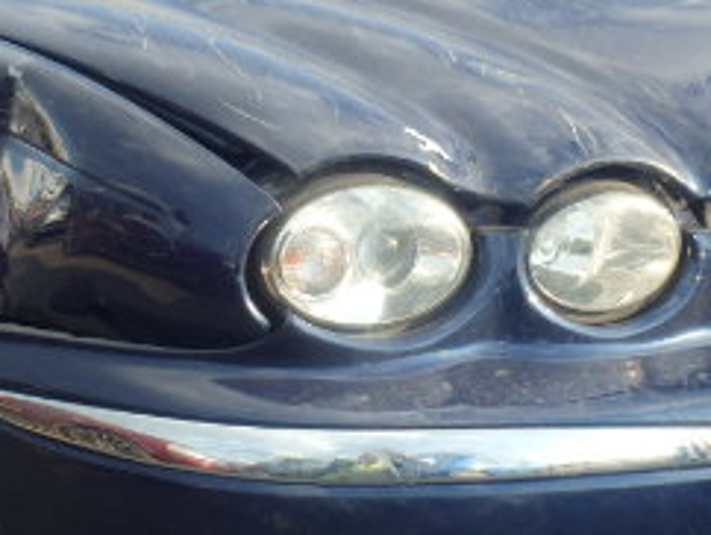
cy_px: 288
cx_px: 405
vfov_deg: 19.9
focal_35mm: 74
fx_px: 1521
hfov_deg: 26.3
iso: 125
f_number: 3.9
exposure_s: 1/250
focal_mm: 5
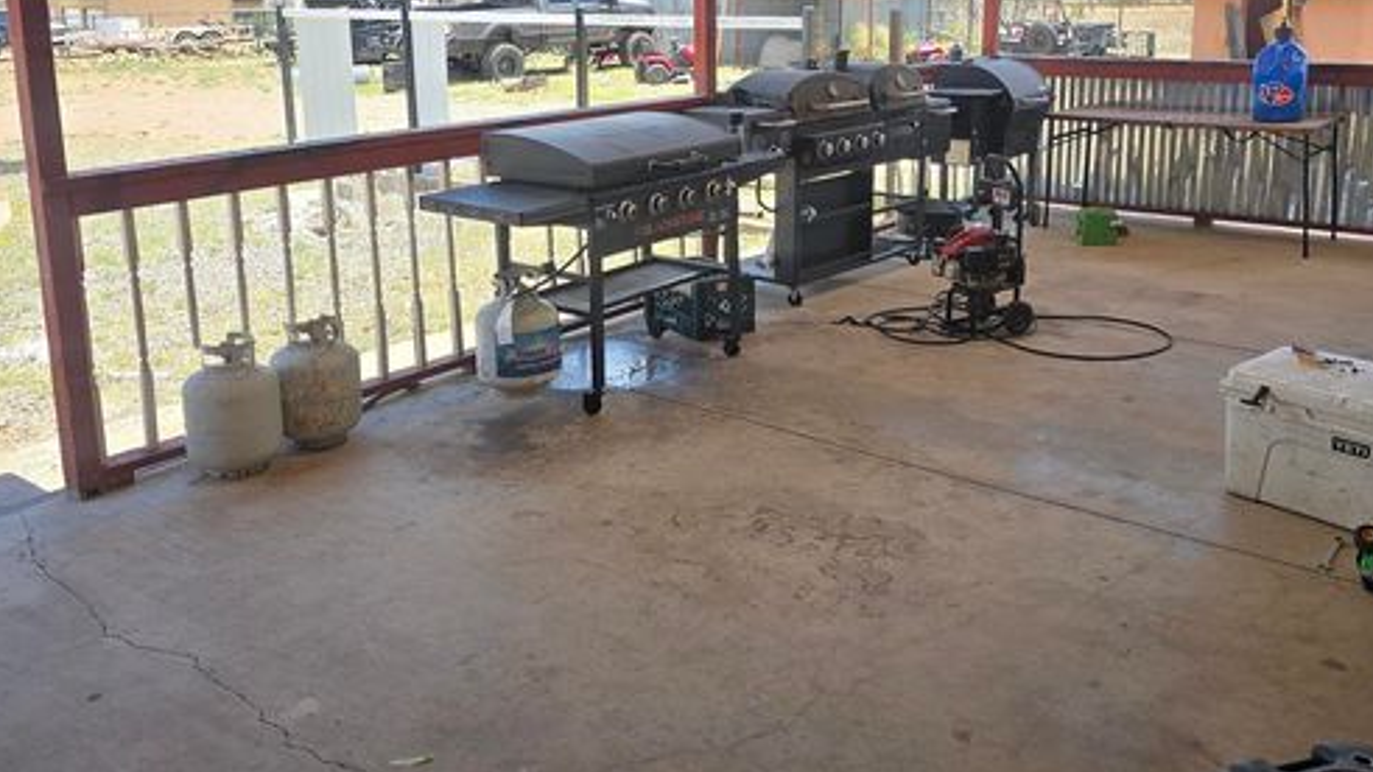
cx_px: 685
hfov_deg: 58.0
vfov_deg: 34.2
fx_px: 1238
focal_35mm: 34
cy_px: 239
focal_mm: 6.3
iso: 12
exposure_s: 1/326
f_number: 1.7
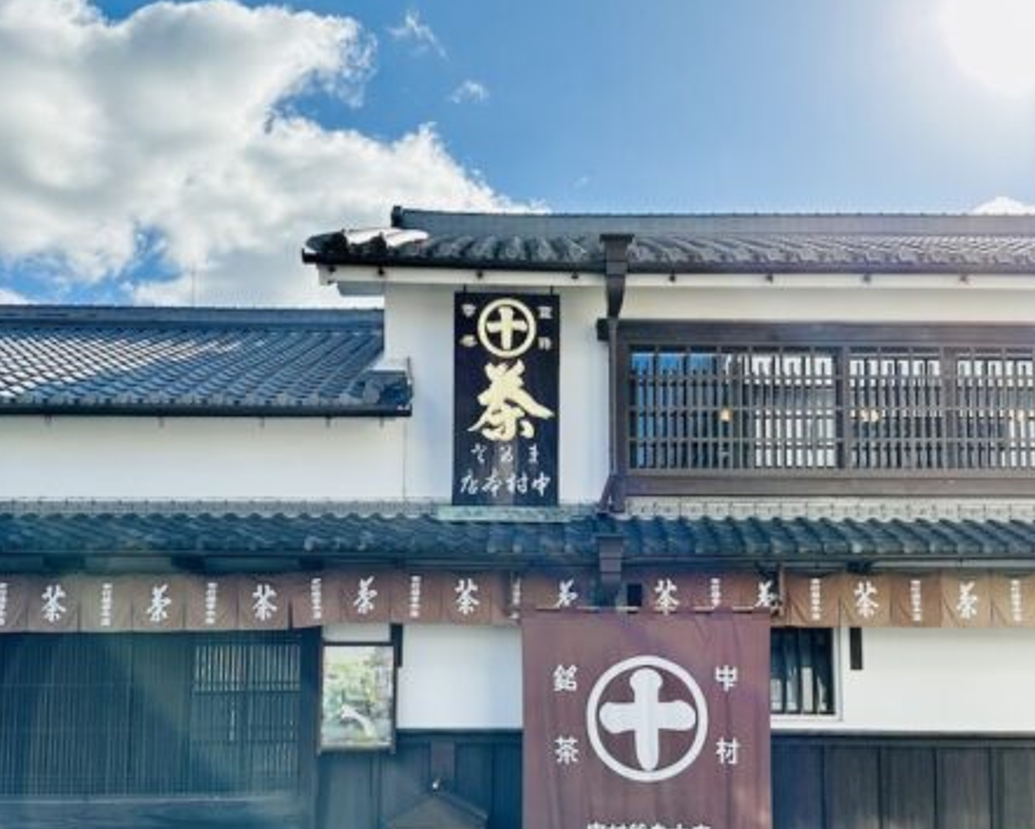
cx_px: 594
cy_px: 505
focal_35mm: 31
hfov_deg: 56.9
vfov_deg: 46.8
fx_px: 950
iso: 80
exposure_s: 1/3155
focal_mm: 6.86
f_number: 1.78
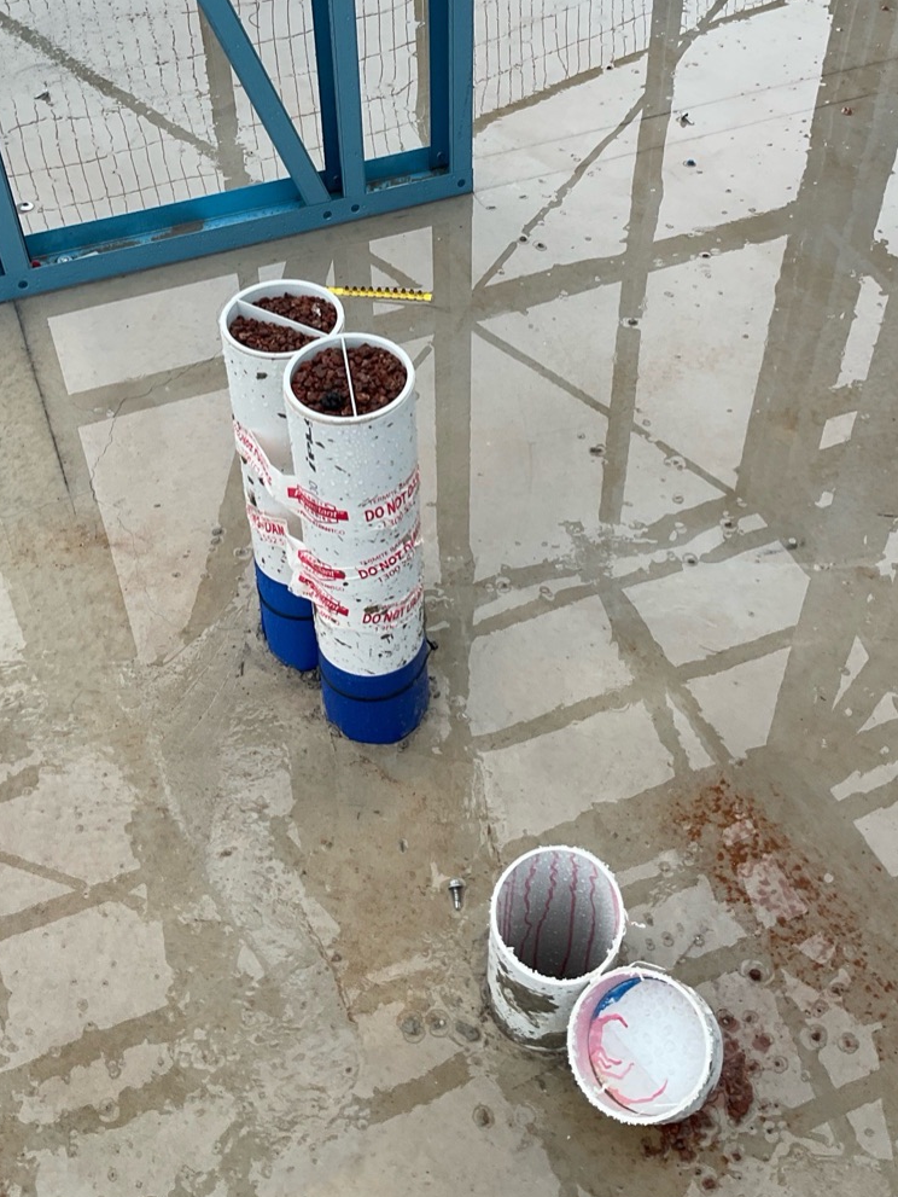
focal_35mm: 39
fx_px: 1348
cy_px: 411
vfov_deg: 47.2
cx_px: 441
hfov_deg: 36.8
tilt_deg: -57.0
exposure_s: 1/141
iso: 16
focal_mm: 3
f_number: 1.8
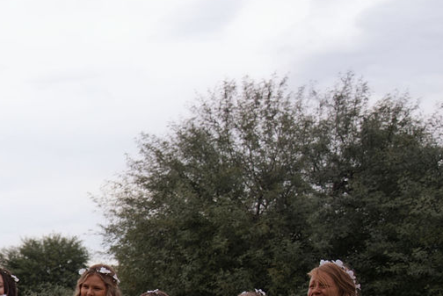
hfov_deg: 17.0
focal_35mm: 108
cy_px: 407
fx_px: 1330
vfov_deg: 12.3
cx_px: -229
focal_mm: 34
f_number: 6.3
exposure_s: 1/100
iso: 80
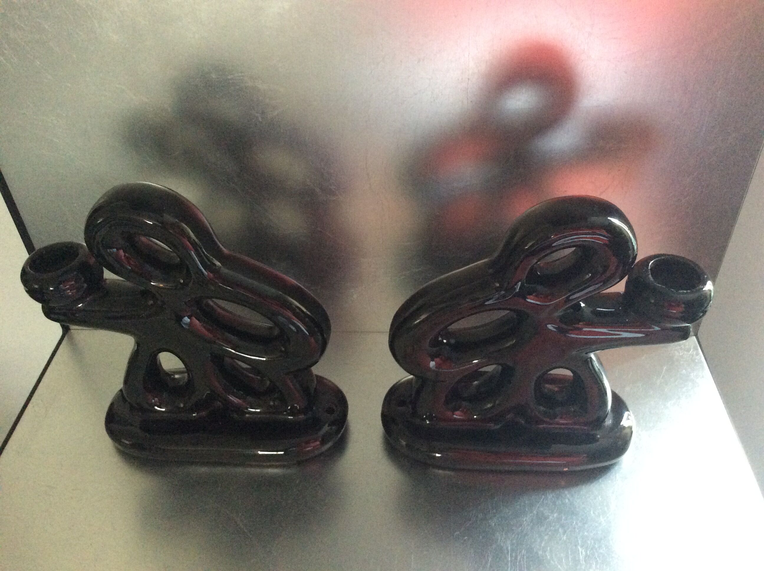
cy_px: 286
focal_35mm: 32
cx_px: 382
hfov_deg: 56.9
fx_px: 705
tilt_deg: -42.4
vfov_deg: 44.1
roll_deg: +2.7
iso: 320
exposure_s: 1/25
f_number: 2.4
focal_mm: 3.3
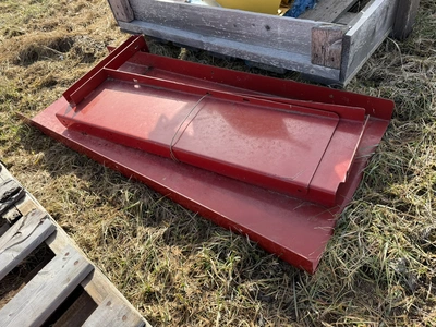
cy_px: 164
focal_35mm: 24
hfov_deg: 71.6
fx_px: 302
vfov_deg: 56.8
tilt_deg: -46.8
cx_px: 218
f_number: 1.78
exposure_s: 1/1271
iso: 80
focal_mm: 6.76
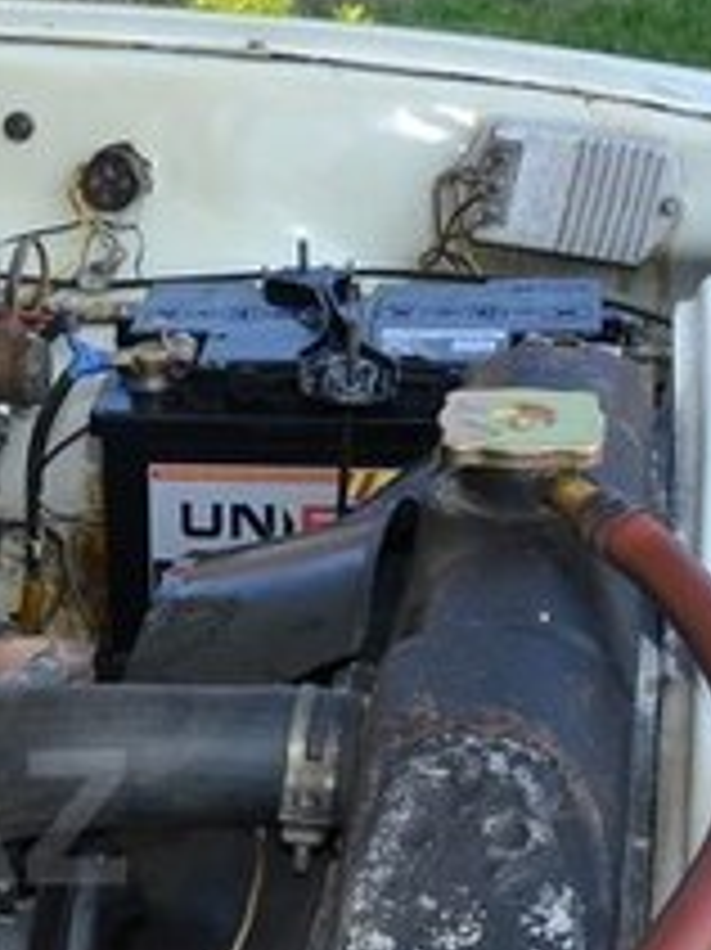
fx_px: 2221
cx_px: -333
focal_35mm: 81
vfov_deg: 23.6
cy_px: 817
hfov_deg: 16.7
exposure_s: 1/250
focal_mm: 18
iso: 400
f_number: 7.1
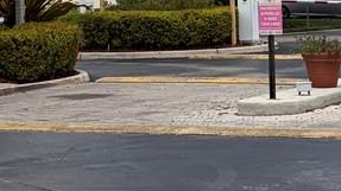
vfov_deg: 7.6
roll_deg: +3.0
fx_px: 1428
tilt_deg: +2.1
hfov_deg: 13.5
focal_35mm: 158
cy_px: -26
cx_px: 65
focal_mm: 5.96
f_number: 1.6
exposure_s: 1/5348
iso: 50
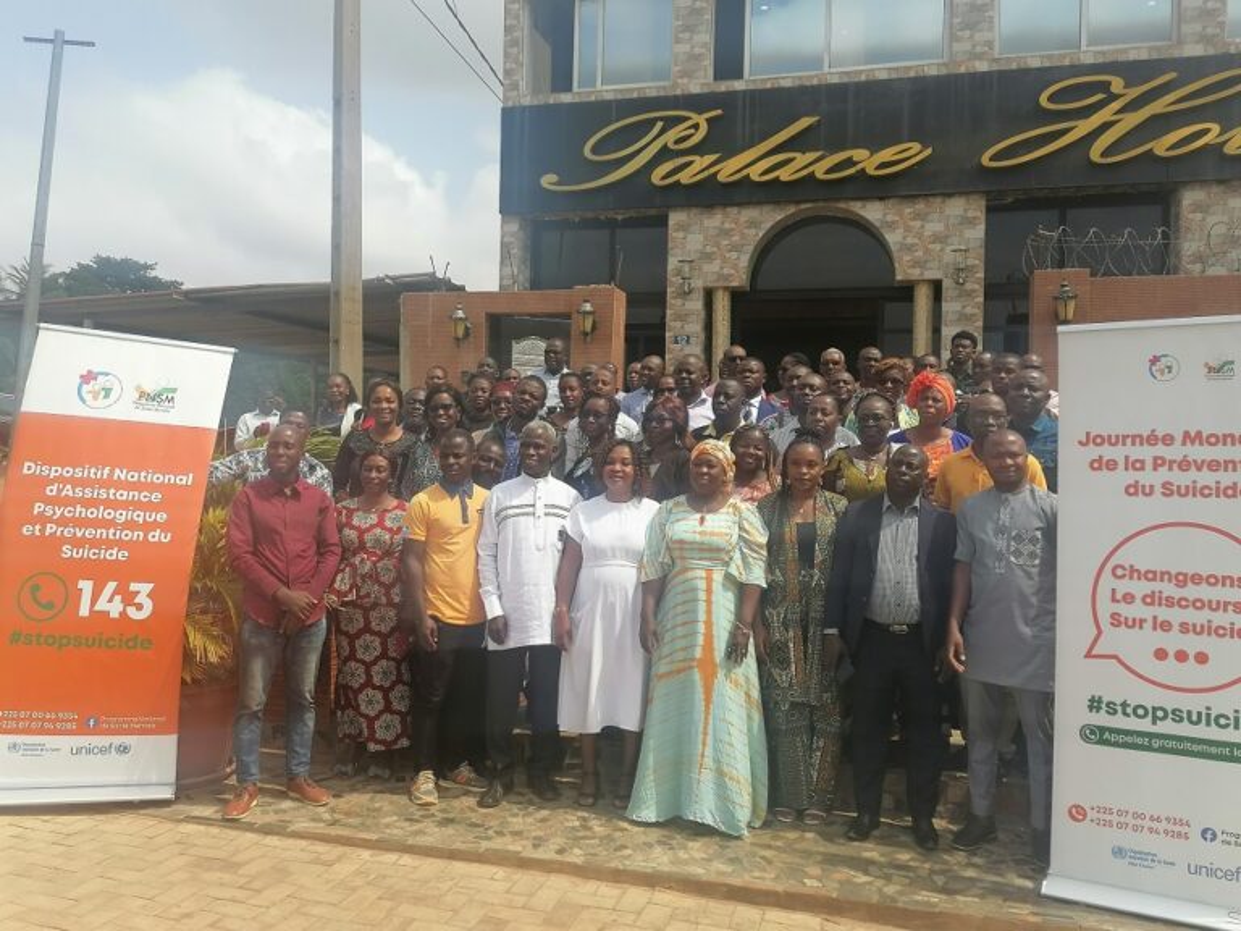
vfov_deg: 46.8
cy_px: 466
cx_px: 620
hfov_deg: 60.0
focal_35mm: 30
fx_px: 1076
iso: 50
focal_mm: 5.3
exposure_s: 1/1115
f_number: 1.8
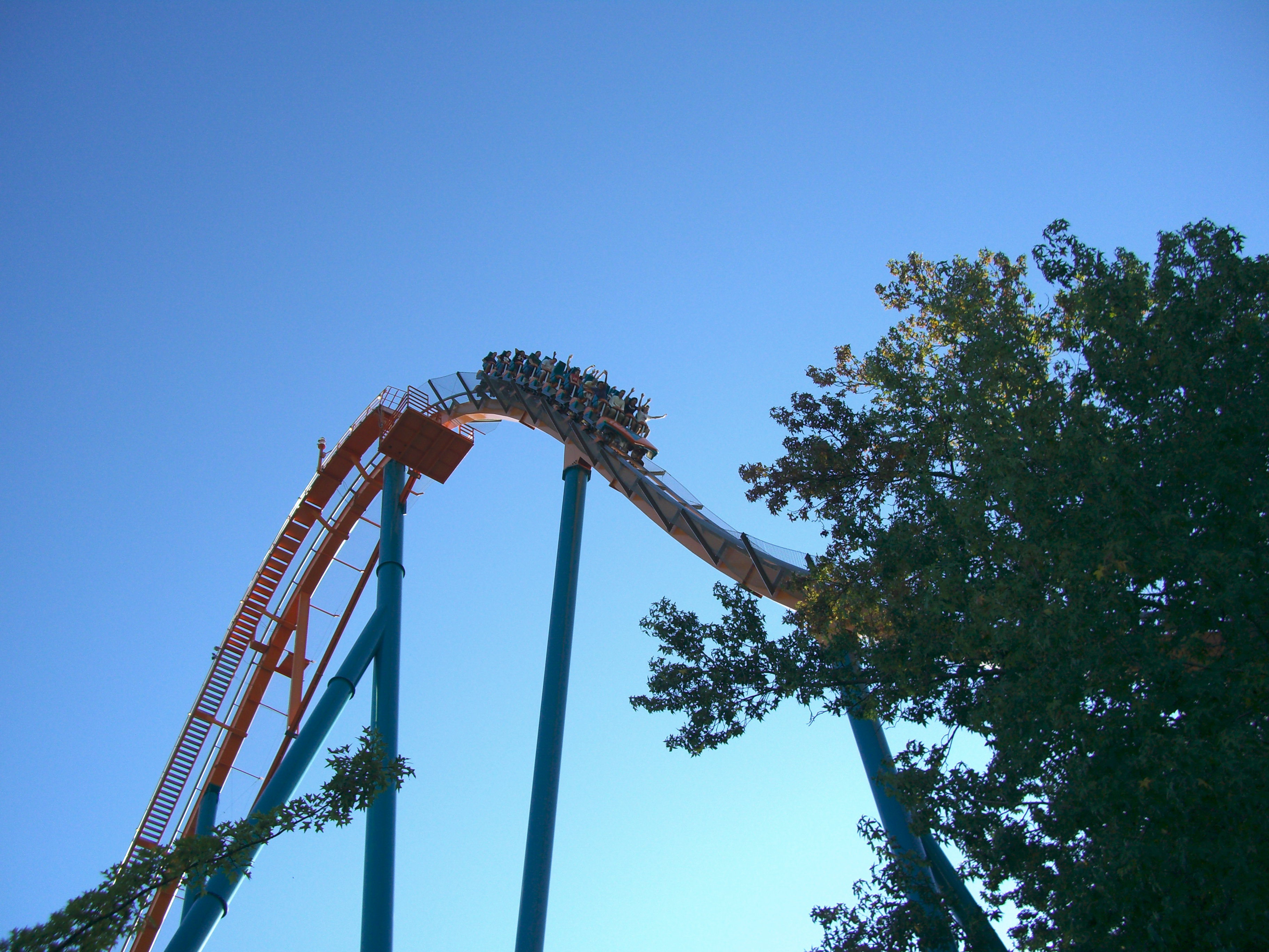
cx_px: 634
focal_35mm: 38
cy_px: 476
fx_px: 1393
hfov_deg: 49.0
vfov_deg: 37.7
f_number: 5.6
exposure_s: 1/200
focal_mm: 7.9
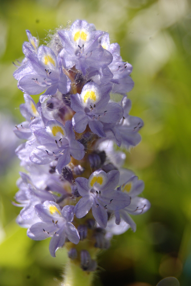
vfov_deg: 24.3
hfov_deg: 16.4
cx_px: 95
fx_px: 664
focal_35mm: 84
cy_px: 141
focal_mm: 55
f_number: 5.6
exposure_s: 1/500
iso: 250
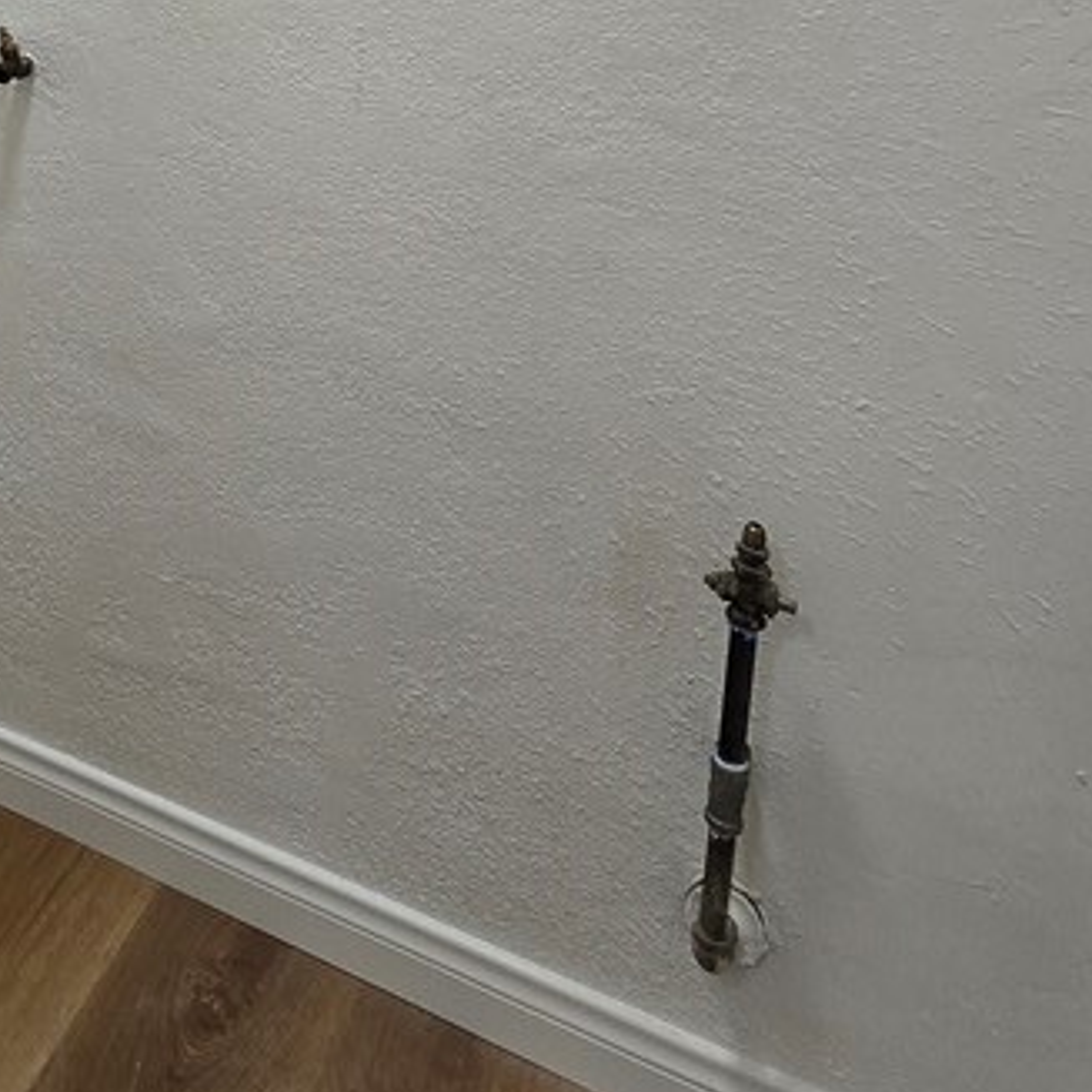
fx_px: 1285
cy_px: -167
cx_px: 0
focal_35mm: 36
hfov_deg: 40.4
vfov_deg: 37.0
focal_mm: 2.2
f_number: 2.2
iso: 50
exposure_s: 1/60
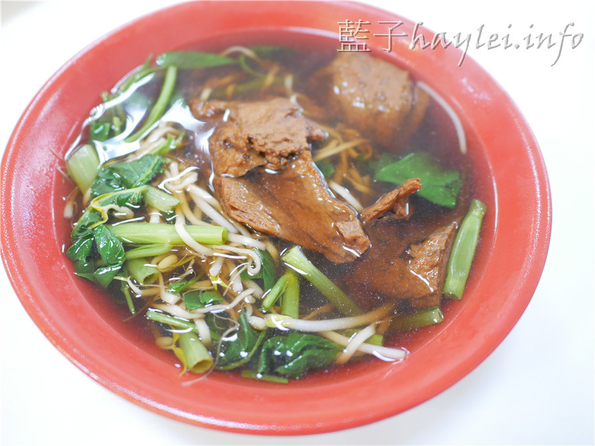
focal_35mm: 30
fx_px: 516
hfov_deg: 60.0
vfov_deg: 46.8
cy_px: 223
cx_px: 298
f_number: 1.7
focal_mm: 15
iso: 640
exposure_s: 1/60
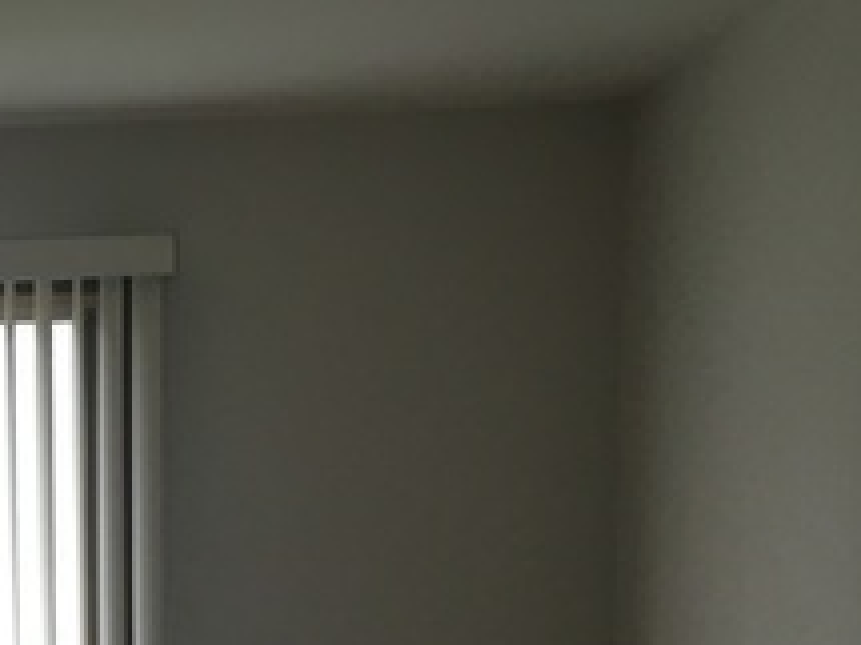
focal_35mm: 90
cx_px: -138
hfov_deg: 20.5
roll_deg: +1.0
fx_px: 2237
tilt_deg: -6.5
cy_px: 793
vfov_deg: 15.7
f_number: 2.2
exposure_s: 1/30
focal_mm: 4.15
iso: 32
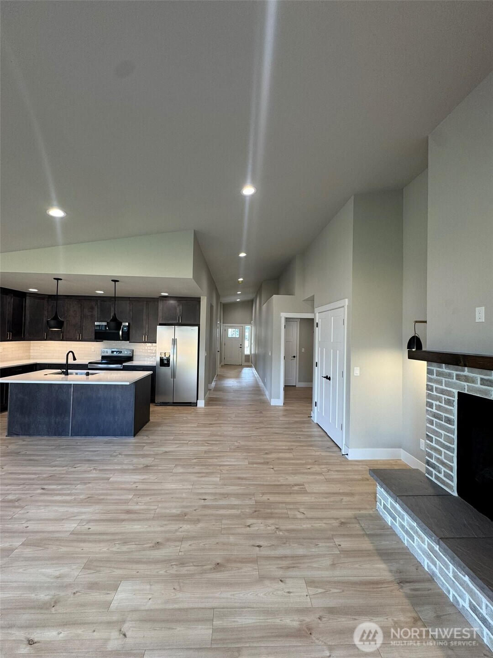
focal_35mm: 14
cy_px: 329
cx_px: 246
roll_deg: -1.3
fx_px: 266
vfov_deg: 102.1
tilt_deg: +0.3
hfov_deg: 85.7
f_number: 2.2
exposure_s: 1/120
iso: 100
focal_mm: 2.22
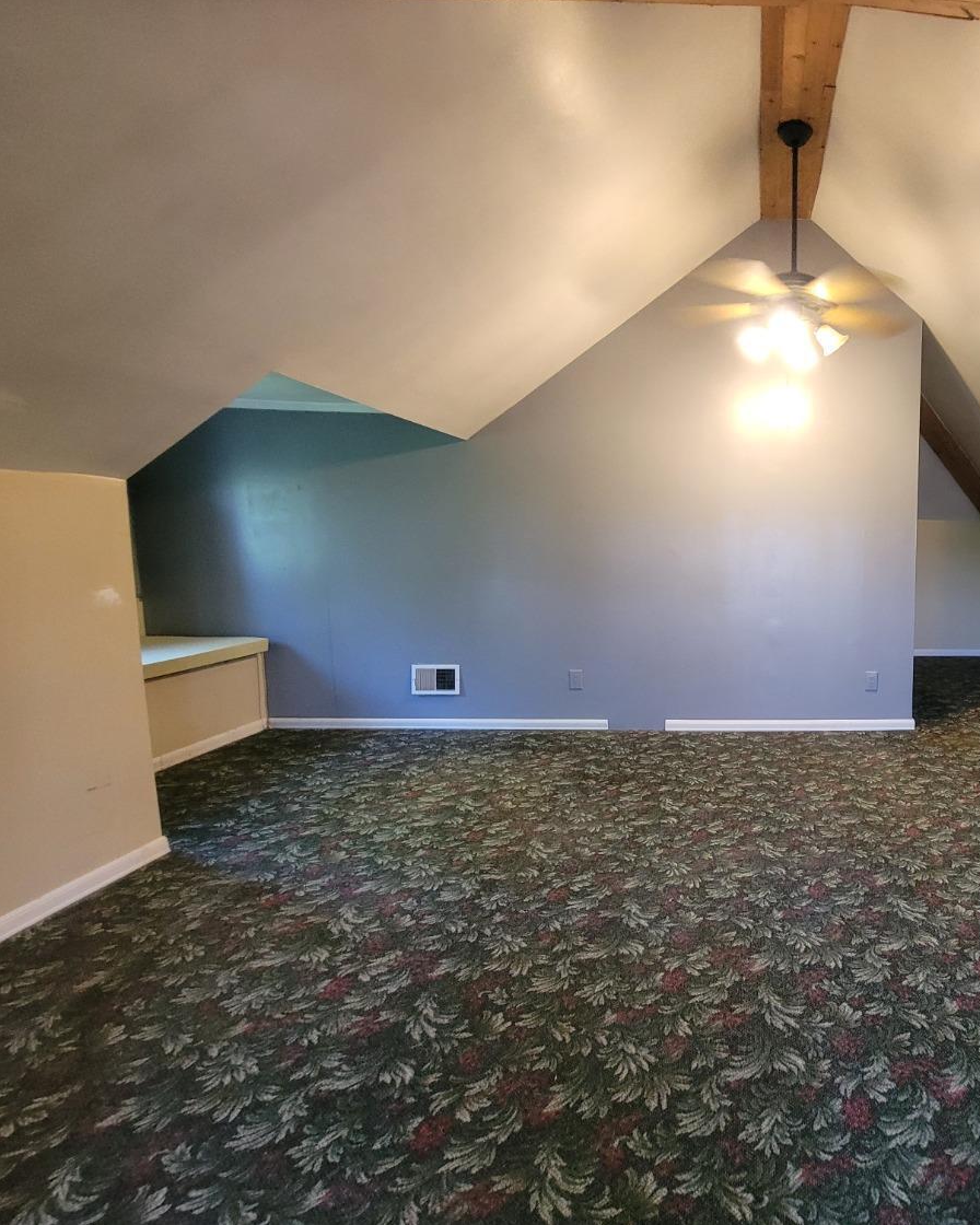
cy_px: 611
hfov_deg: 68.6
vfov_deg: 89.6
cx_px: 802
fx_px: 616
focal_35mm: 17
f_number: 2.2
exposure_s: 1/30
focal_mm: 2.2
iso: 400
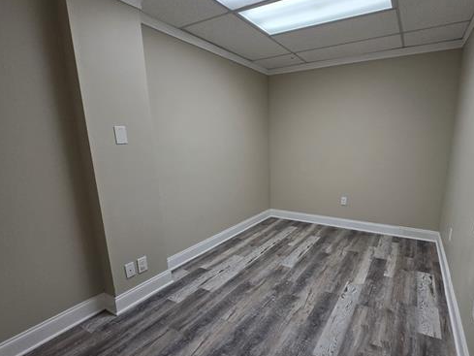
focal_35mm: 17
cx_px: 275
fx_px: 233
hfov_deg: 90.3
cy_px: 192
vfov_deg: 74.6
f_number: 2.2
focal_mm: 2.2
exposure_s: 1/120
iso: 64
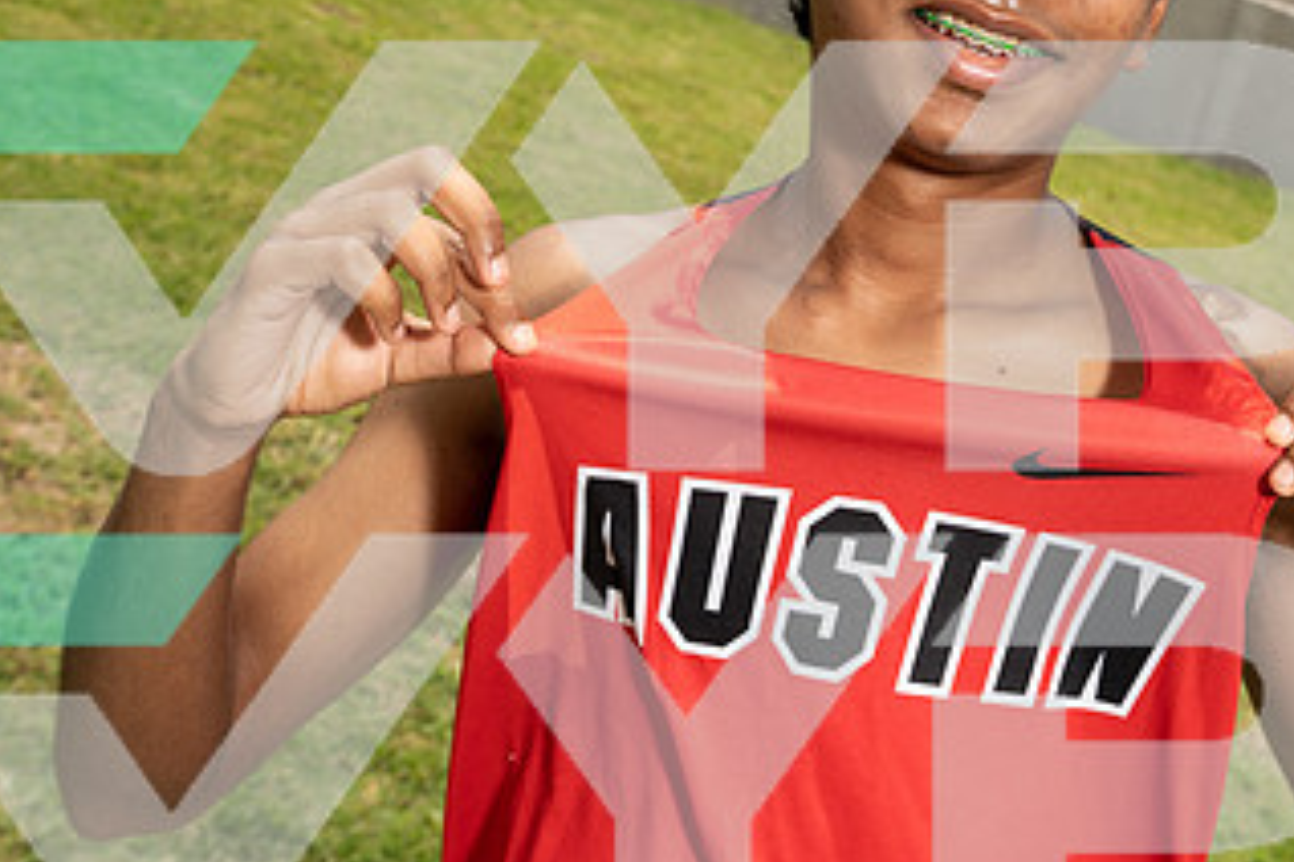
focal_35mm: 62
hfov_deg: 32.1
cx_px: 867
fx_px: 2228
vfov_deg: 21.8
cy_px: 258
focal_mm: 34
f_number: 7.1
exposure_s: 1/250
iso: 100
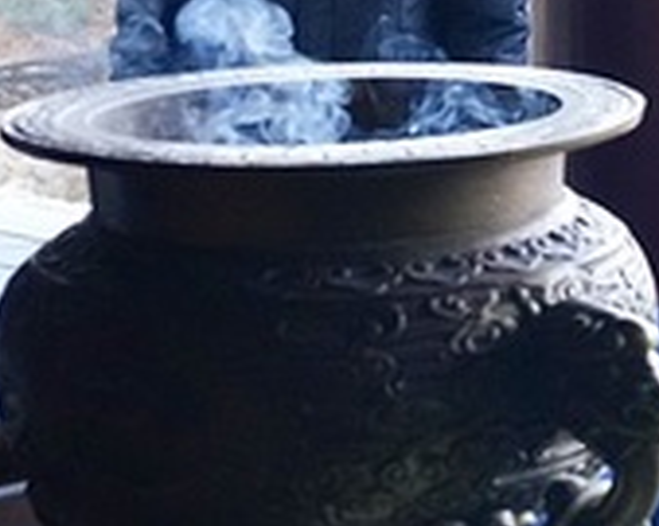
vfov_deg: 9.8
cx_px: 1326
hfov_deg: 11.2
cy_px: -105
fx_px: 3021
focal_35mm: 155
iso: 3200
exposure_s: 1/250
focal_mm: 31
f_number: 5
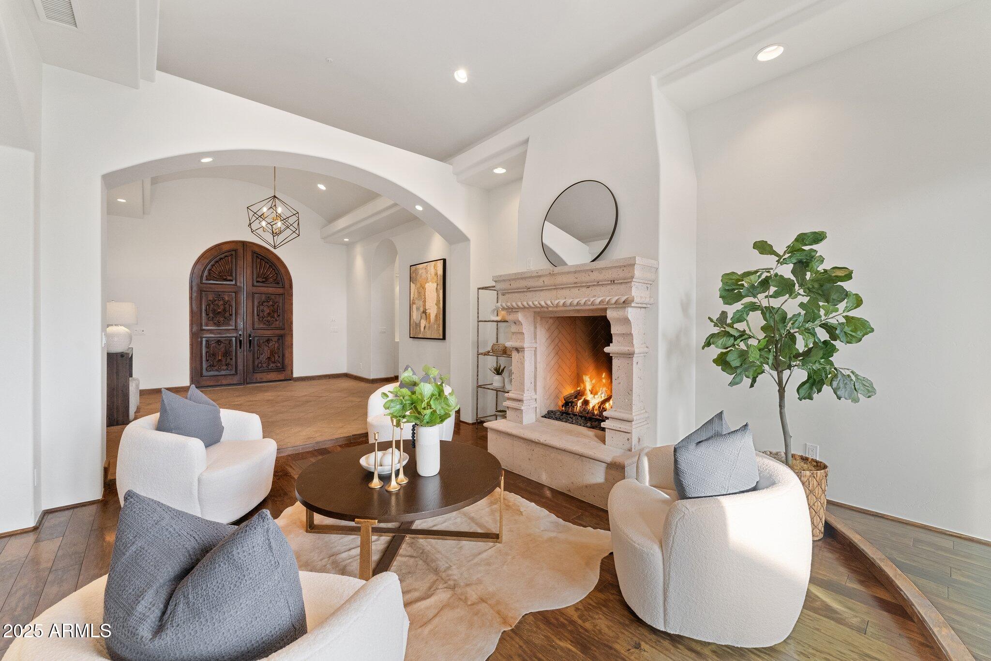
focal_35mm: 14
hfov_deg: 104.3
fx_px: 385
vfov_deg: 81.2
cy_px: 330
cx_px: 496
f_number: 9
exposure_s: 1/80
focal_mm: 14
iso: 2500
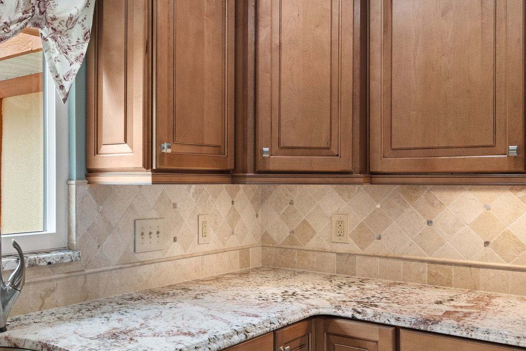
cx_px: 164
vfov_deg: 34.9
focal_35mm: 38
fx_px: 555
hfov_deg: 49.6
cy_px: 212
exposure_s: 1/3
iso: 320
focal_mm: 25
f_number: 8
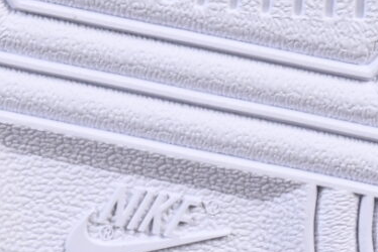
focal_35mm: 513
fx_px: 5391
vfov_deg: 2.7
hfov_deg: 4.0
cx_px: -98
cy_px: -92
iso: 160
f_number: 8
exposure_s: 1/80
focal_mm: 50
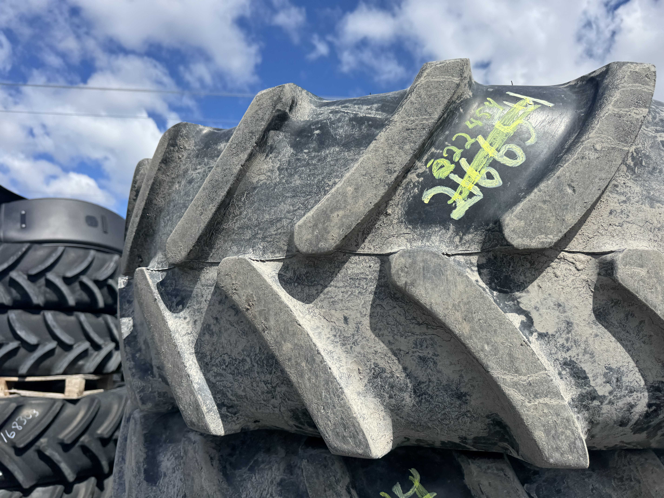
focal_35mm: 24
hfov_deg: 71.6
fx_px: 460
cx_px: 332
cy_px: 249
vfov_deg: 56.8
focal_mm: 6.76
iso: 80
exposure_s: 1/4608
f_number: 1.78
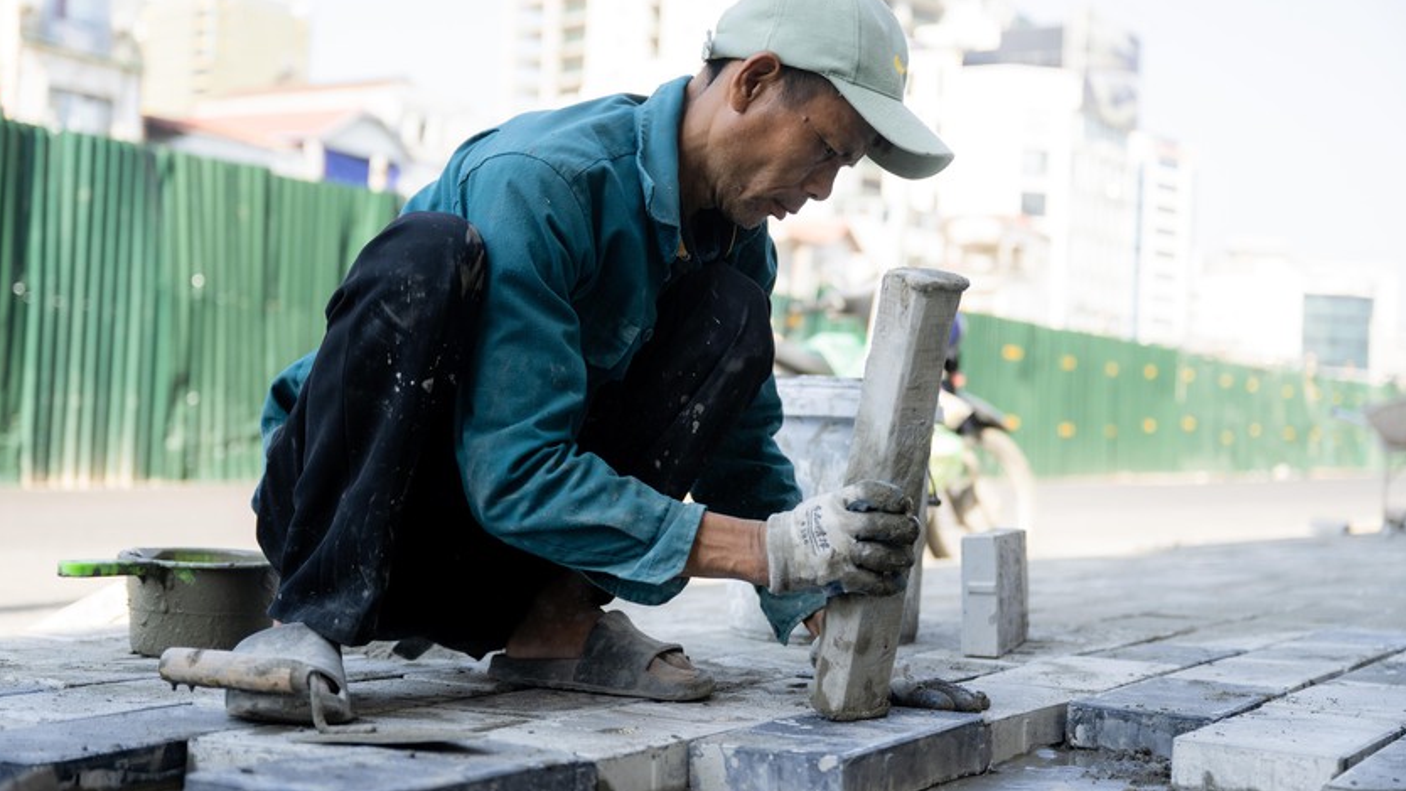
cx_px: 701
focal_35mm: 47
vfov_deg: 25.4
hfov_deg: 43.7
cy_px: 363
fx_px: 1752
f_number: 2.8
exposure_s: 1/1000
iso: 250
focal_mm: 44
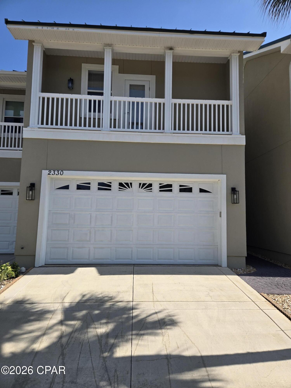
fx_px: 258
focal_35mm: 23
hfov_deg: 58.9
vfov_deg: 73.9
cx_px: 146
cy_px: 194
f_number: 1.8
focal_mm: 5.4
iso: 40
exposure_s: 1/2921
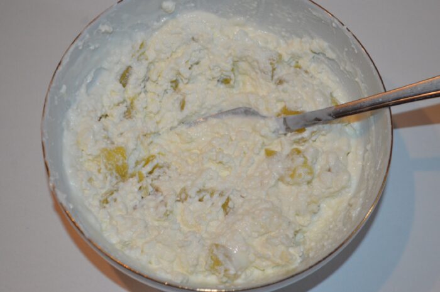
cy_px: 146
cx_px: 220
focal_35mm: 82
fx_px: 1007
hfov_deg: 24.6
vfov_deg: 16.5
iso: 800
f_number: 5.6
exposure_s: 1/60
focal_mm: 55
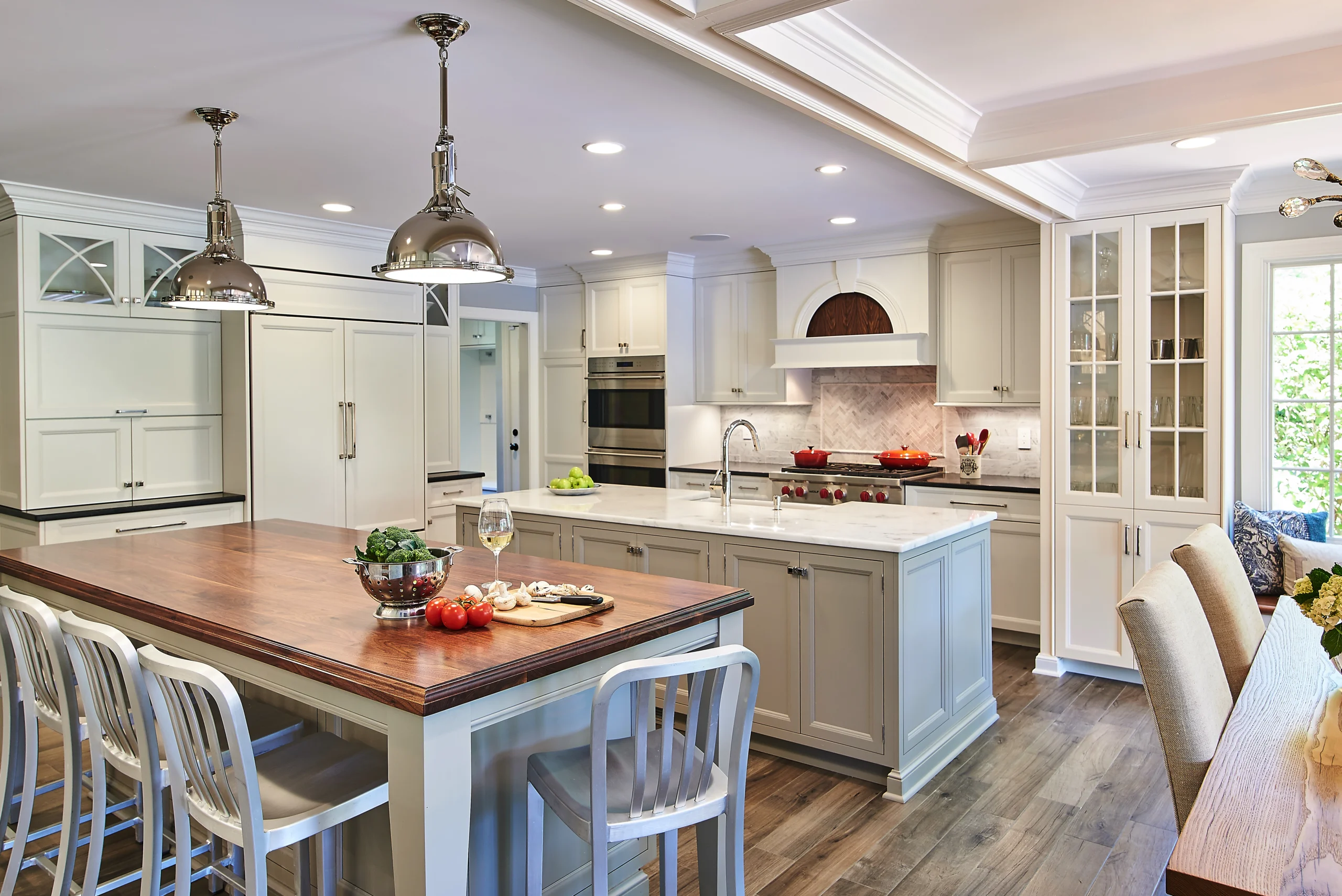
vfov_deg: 53.2
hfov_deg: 73.7
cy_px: 448
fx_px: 895
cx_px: 671
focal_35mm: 24
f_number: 7.1
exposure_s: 1/4
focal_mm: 24
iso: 100
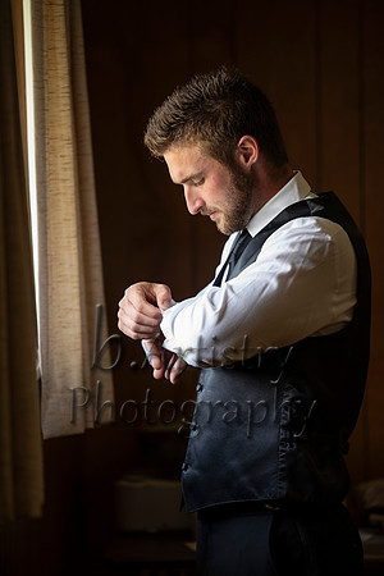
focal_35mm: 200
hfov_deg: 6.9
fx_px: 3200
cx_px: 192
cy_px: 288
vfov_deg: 10.3
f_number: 2.8
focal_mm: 200
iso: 640
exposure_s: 1/160
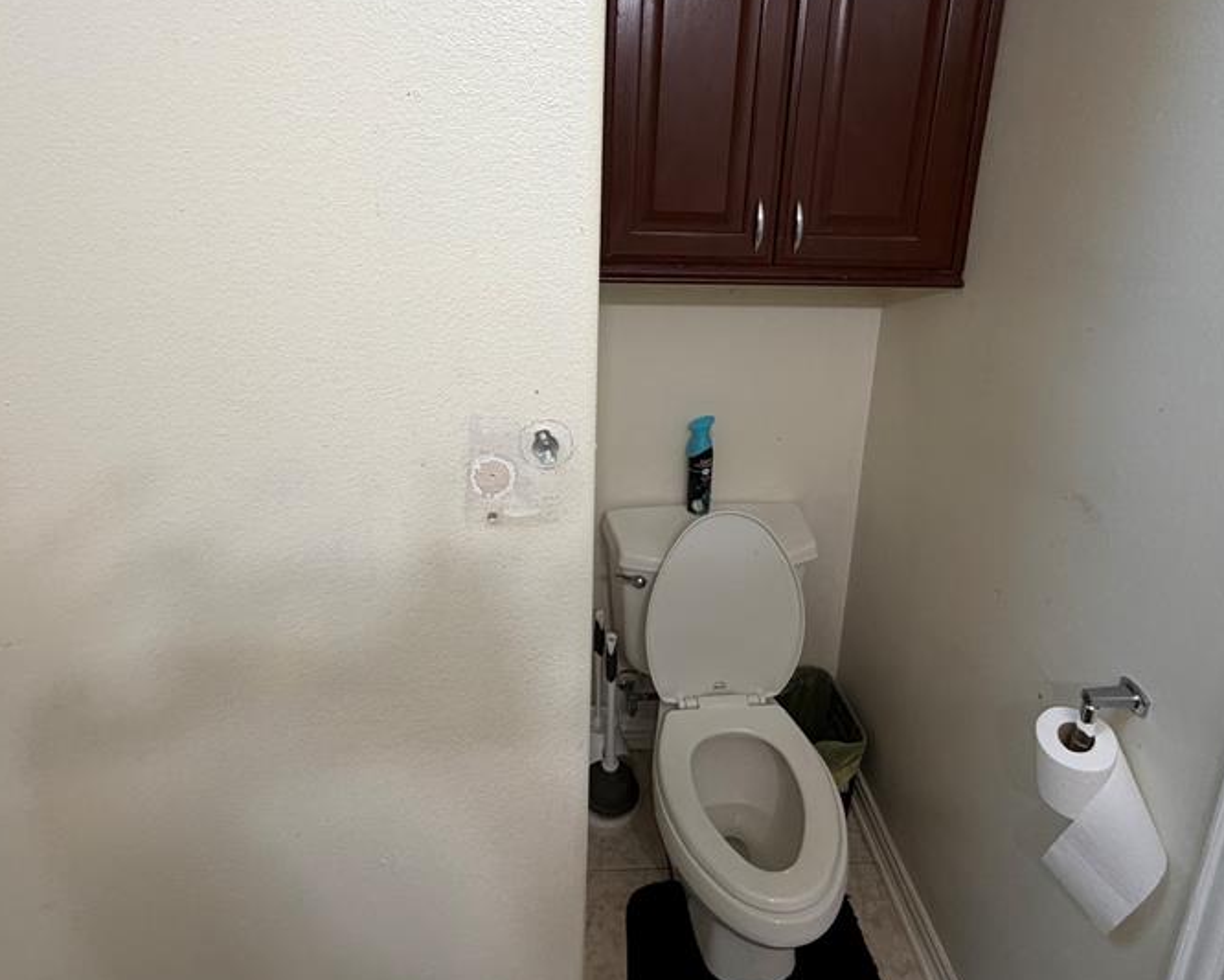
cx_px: 597
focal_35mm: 21
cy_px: 298
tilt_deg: -14.4
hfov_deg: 77.6
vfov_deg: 63.2
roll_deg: -1.3
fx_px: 761
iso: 200
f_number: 2.2
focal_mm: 2.22
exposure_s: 1/120
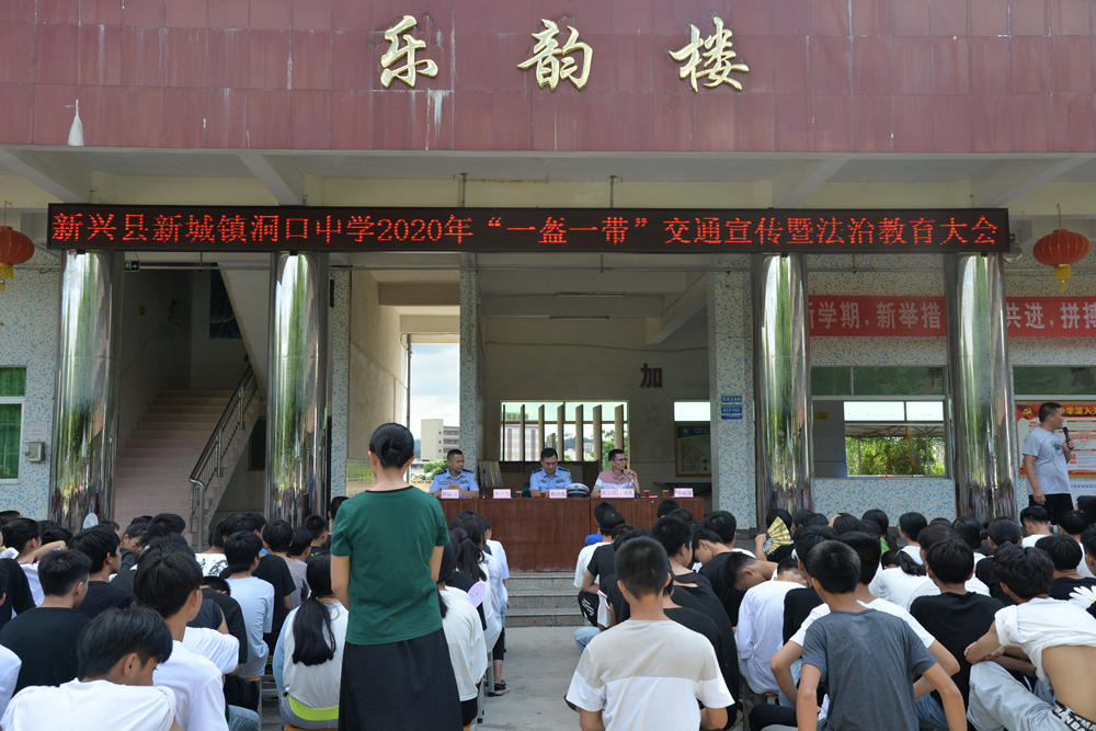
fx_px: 1035
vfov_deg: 38.9
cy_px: 366
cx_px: 548
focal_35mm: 34
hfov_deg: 55.8
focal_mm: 34
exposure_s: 1/200
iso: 200
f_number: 7.1
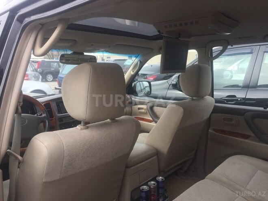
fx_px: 225
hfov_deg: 61.7
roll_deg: +1.7
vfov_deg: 48.2
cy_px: 100
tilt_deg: -11.7
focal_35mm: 29
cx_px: 134
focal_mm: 4.15
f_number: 2.2
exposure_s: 1/356
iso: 32
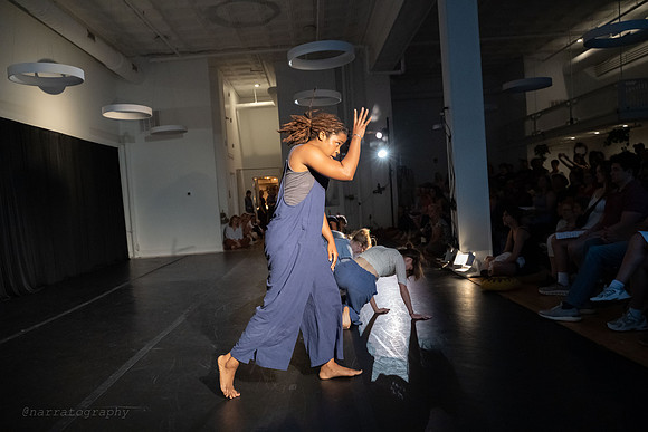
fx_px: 504
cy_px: 216
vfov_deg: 46.4
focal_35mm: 28
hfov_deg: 65.5
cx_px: 324
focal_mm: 28
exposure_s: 1/320
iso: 6400
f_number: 4
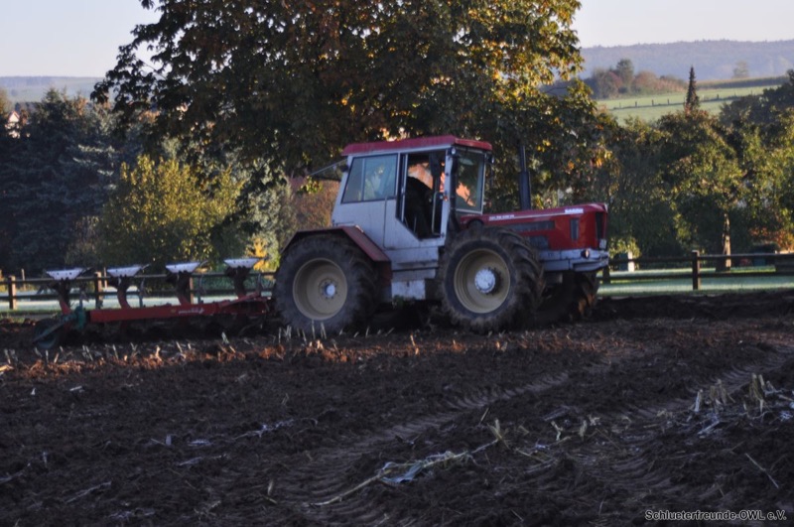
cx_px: 397
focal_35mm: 105
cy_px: 264
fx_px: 2313
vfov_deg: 13.0
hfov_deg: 19.5
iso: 400
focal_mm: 70
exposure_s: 1/400
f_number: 5
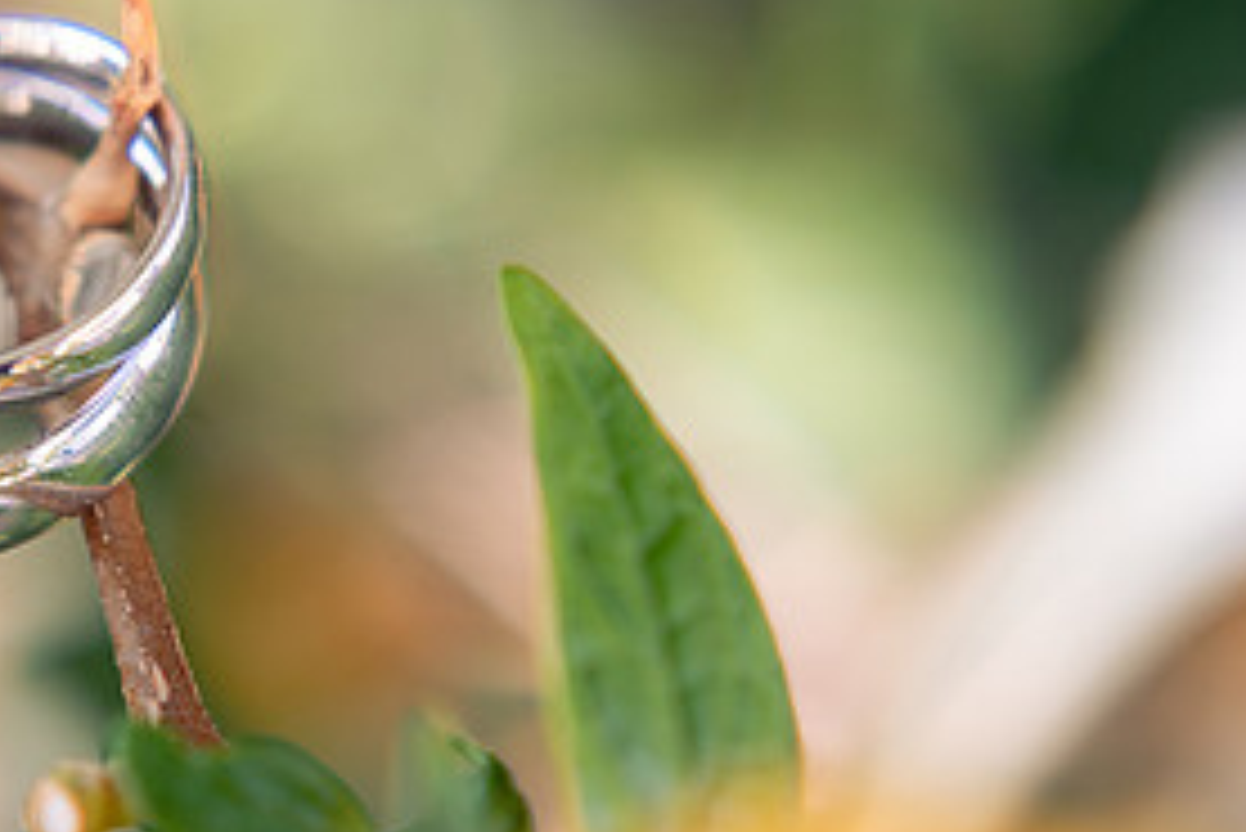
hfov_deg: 18.7
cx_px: 213
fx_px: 3740
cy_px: 479
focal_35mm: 108
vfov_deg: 12.7
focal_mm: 50
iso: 200
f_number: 4
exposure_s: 1/100
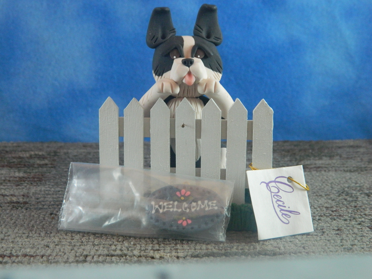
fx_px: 613
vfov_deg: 25.7
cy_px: 140
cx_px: 186
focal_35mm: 57
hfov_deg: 33.8
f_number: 3.8
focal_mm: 10.2
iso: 400
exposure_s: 1/40
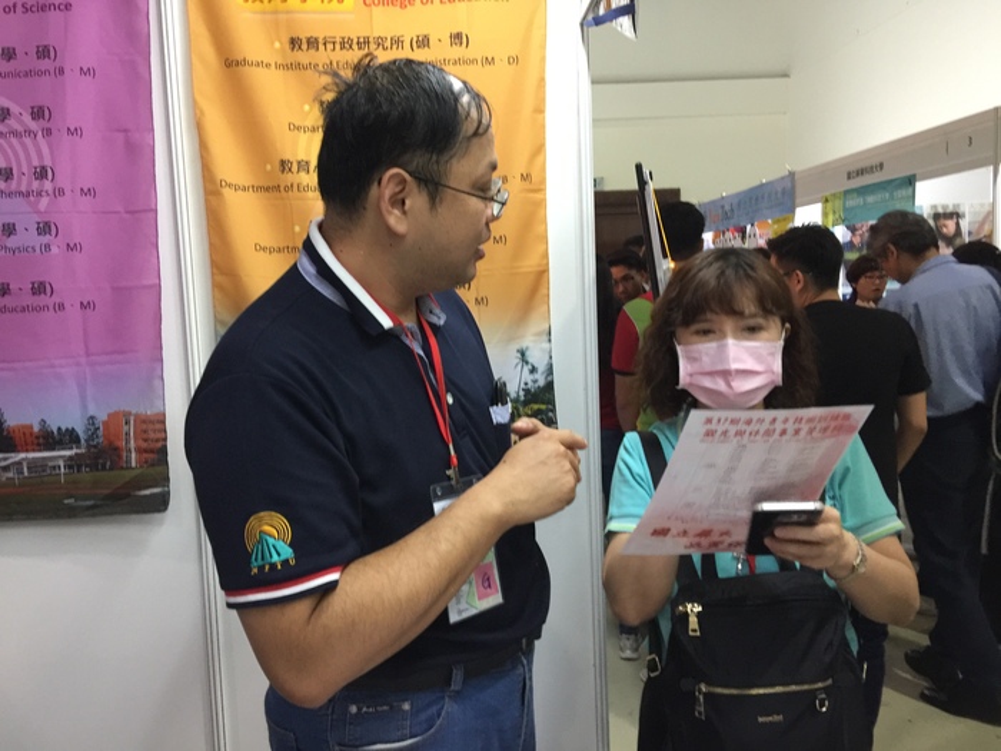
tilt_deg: -5.6
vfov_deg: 48.2
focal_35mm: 29
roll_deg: +1.3
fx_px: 839
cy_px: 376
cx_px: 500
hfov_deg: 61.7
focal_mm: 4.15
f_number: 2.2
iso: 125
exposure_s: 1/17
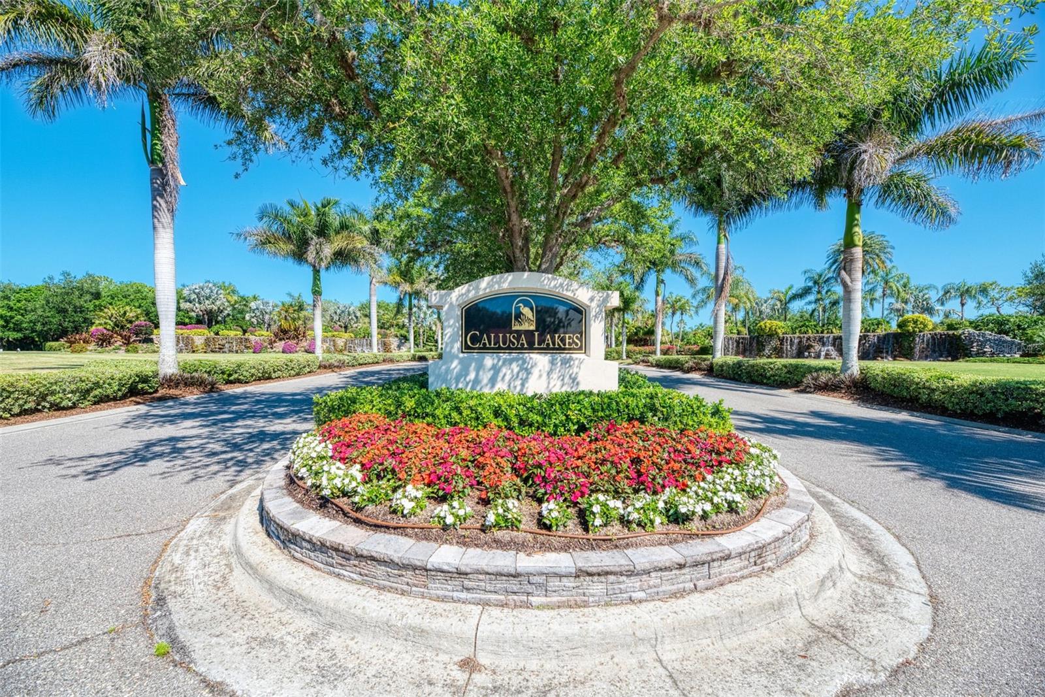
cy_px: 348
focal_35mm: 14
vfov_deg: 81.2
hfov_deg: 104.2
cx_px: 522
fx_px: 406
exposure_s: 1/800
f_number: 7.1
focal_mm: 14
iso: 320
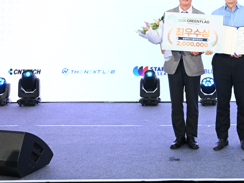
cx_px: 211
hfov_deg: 27.3
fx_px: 486
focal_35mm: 69
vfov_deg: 20.5
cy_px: -8
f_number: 4.5
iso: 3200
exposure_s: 1/250
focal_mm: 30
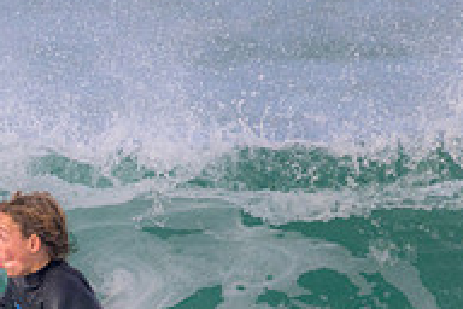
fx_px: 33848
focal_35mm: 2632
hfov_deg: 0.8
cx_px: -137
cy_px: 370
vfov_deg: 0.5
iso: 1400
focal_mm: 800
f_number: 11
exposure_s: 1/1250
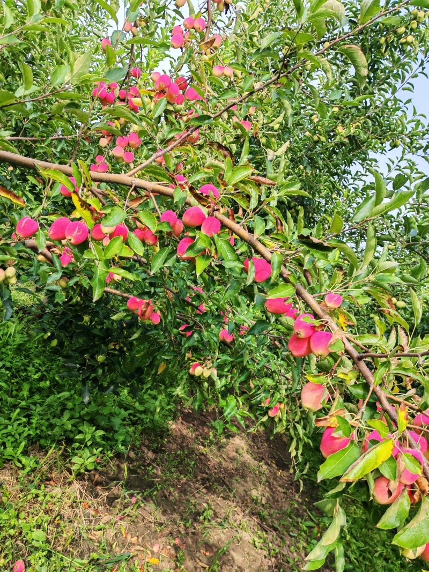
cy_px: 286
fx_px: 446
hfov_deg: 51.3
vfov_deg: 65.3
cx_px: 214
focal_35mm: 27
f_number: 1.95
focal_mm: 5.52
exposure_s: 1/1300
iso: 50
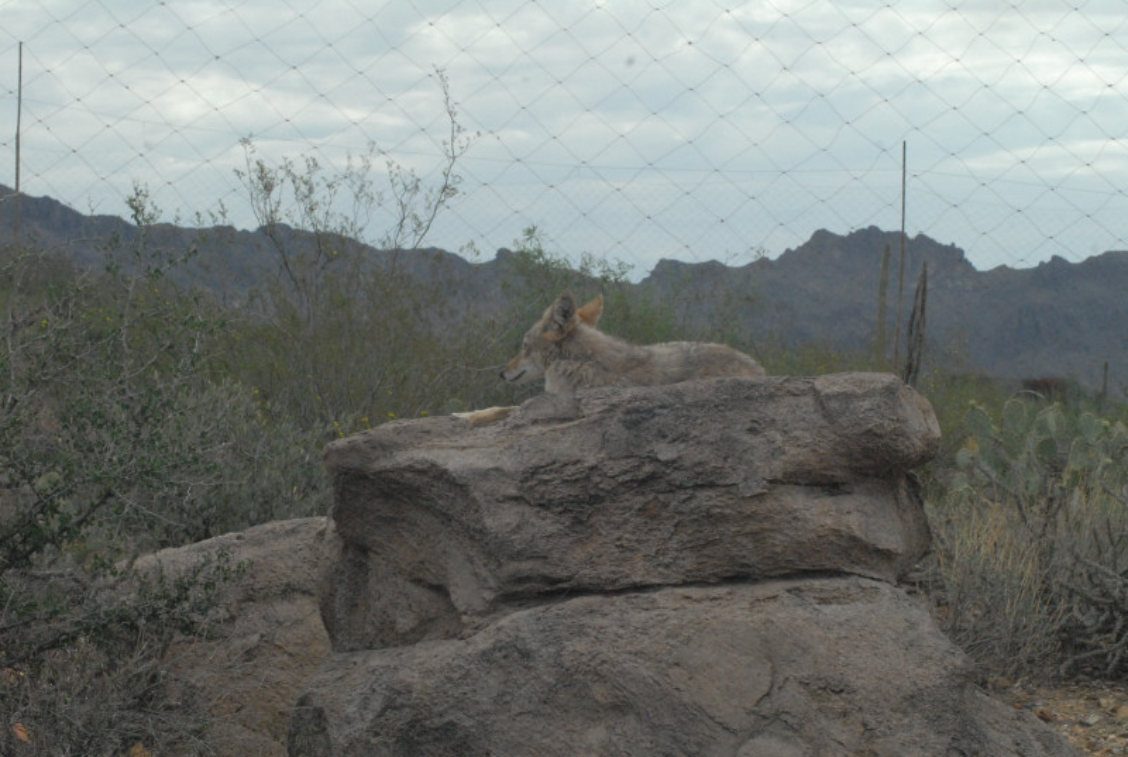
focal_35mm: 105
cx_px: 564
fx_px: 3297
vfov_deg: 13.1
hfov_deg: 19.4
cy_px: 378
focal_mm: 70
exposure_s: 1/800
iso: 1600
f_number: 14
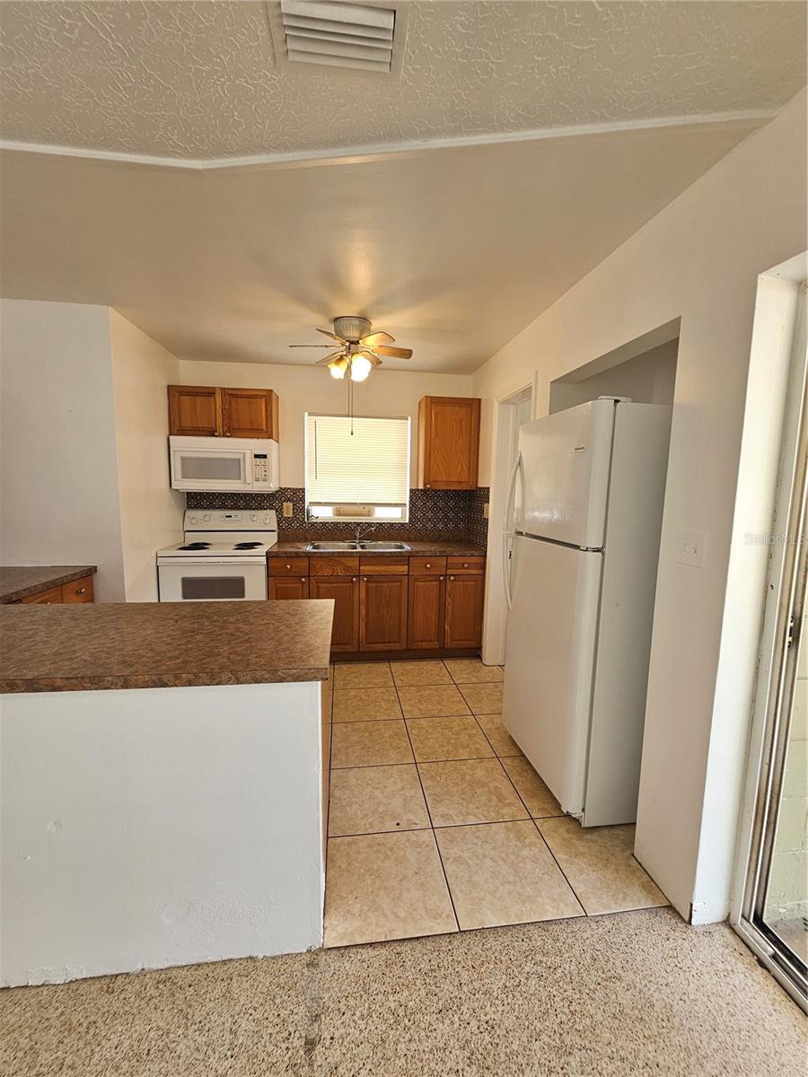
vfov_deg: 106.2
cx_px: 404
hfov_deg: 89.9
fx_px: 405
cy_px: 538
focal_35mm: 13
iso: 50
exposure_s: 1/60
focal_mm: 2.2
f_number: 2.2
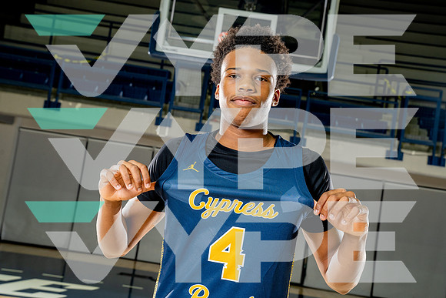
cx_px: 223
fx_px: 582
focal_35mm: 47
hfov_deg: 41.9
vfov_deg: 28.7
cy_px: 149
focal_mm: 47
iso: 640
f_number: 7.1
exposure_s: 1/250
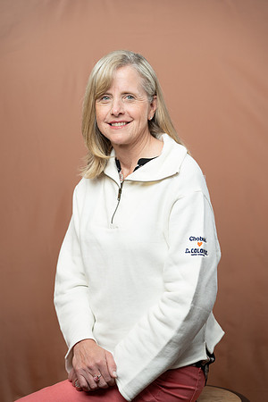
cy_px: 201
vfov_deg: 26.0
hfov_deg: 17.5
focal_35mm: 78
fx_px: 871
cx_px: 134
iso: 320
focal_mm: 78
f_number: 4
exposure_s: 1/160
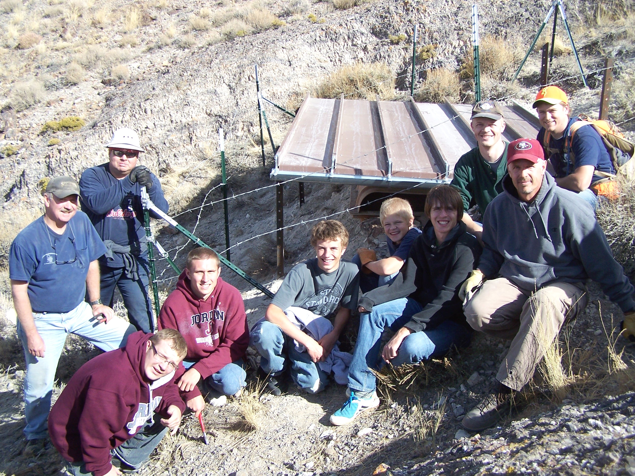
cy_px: 238
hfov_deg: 49.0
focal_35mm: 38
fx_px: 697
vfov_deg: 37.7
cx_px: 318
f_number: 2.8
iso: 80
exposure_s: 1/1000
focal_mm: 6.3
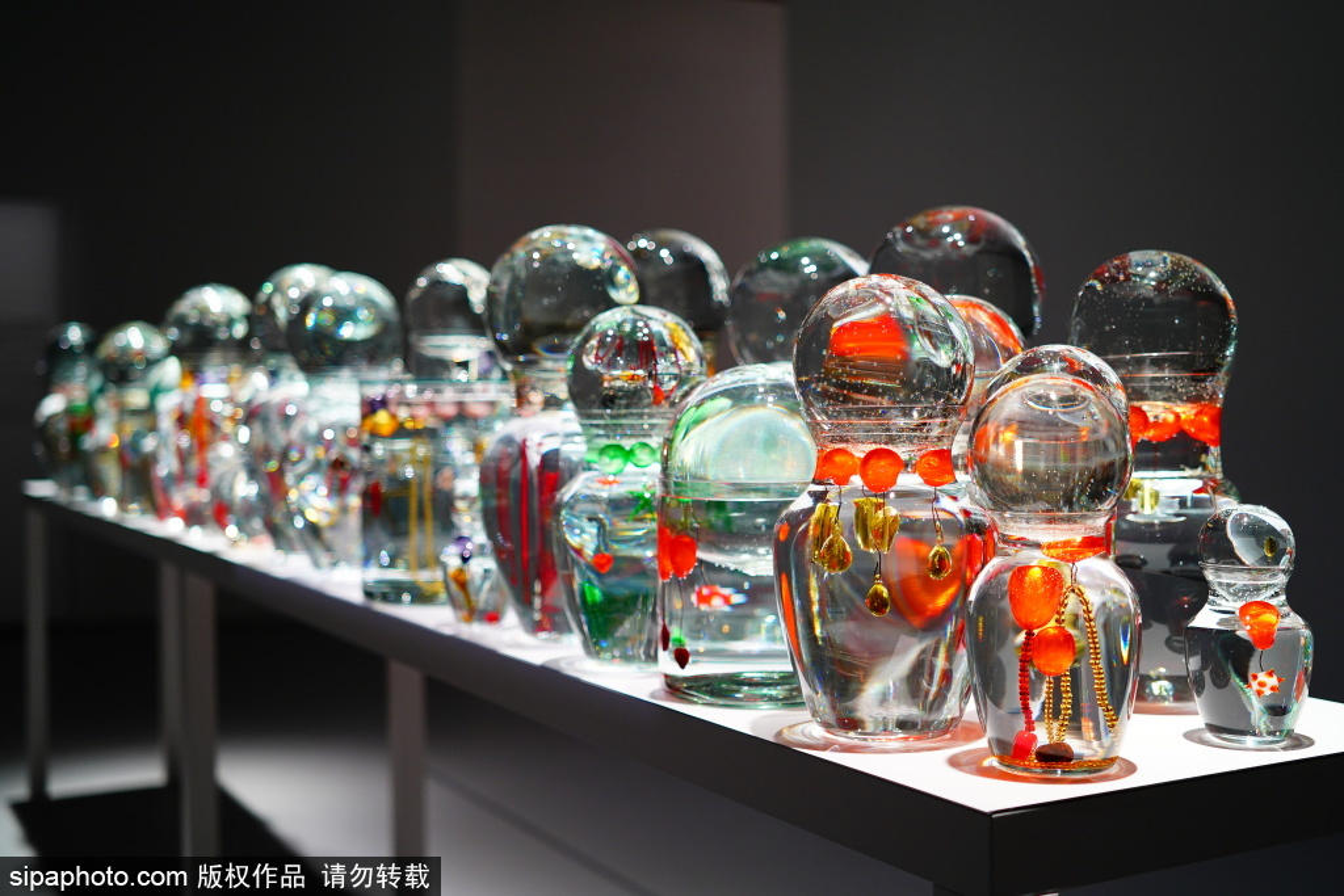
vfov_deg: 33.4
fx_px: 1493
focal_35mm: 40
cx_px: 672
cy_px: 448
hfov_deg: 48.5
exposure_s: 1/160
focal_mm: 40
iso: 640
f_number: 2
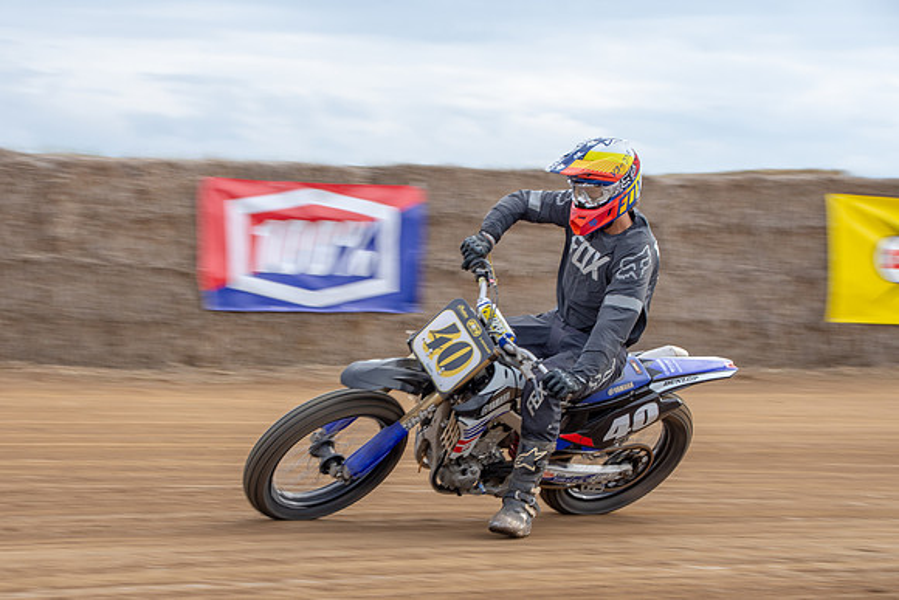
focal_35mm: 136
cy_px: 297
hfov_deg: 15.1
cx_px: 422
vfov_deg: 10.1
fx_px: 3394
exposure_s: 1/125
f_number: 9
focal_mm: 82
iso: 125
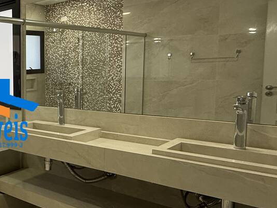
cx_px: -51
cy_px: 106
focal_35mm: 38
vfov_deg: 37.7
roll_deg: +1.4
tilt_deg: -5.0
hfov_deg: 37.6
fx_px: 304
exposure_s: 1/120
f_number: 2.2
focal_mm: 2.22
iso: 100
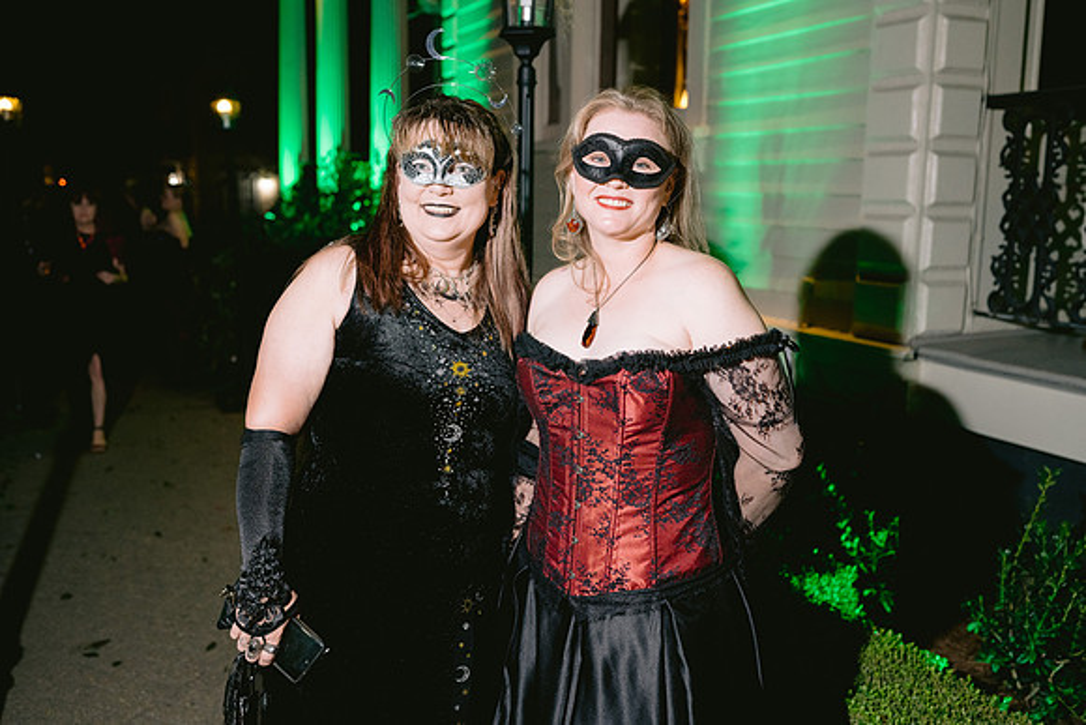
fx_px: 1056
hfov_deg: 54.4
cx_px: 543
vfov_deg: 37.9
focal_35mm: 35
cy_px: 362
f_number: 3.2
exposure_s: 1/160
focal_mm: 35
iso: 1250
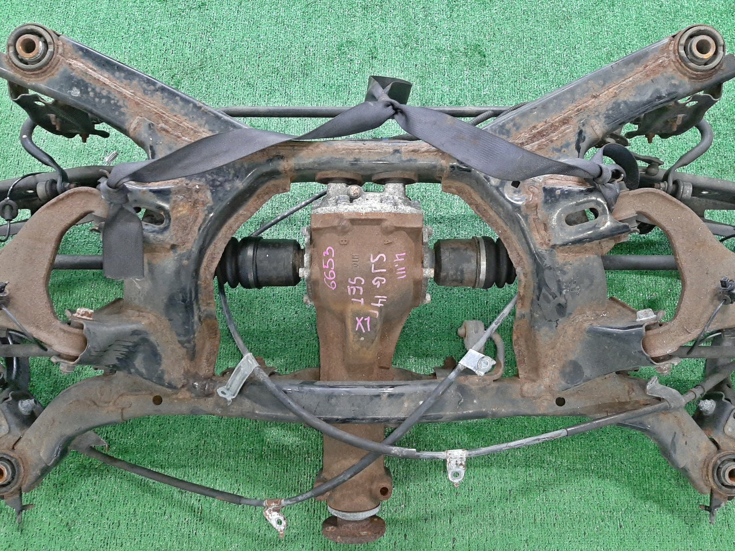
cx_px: 368
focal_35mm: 26
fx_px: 552
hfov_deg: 67.3
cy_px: 276
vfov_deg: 53.1
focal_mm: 3.93
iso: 282
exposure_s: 1/25
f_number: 1.7
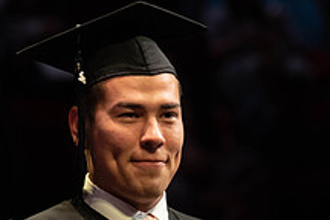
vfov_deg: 2.5
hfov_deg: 3.7
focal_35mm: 553
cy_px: 179
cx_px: 247
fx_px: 5069
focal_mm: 190
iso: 1600
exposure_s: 1/320
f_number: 4.5
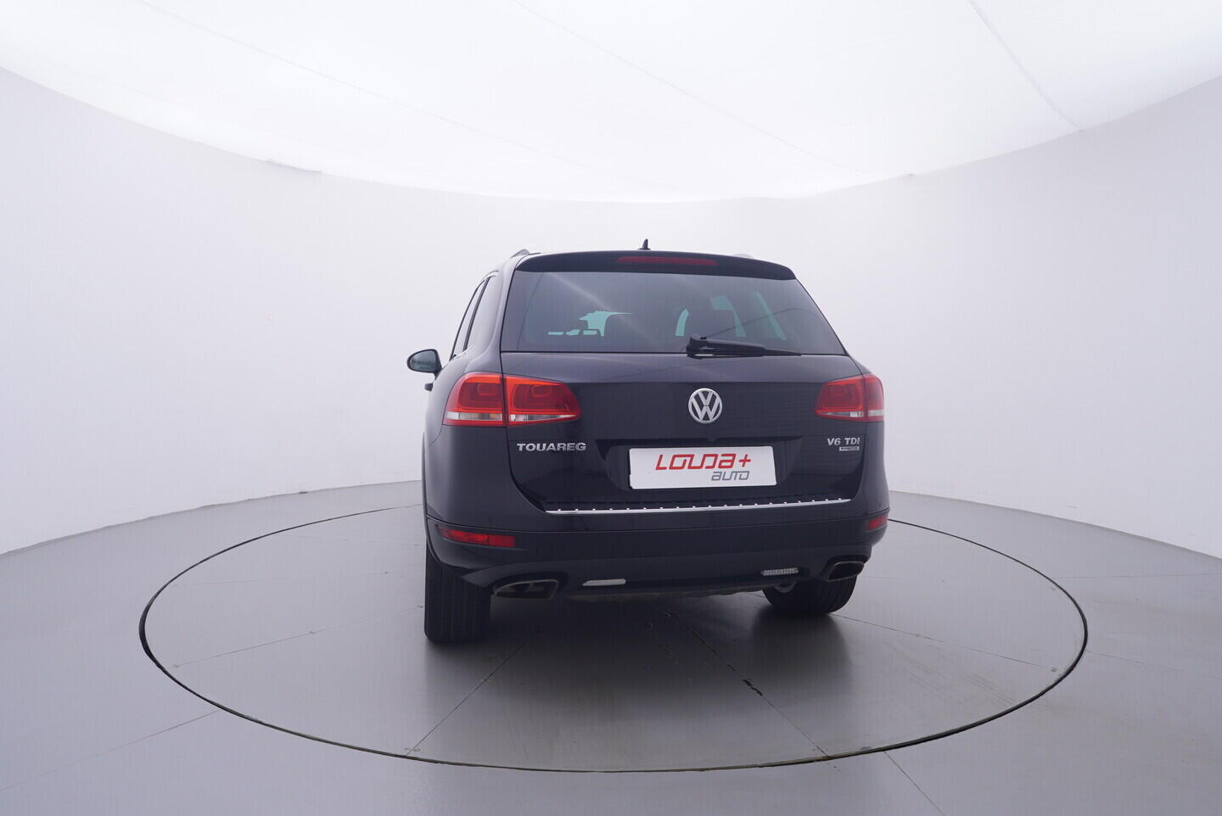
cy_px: 408
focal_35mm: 22
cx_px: 611
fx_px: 764
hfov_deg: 77.3
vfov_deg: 56.2
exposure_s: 1/80
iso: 200
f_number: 5
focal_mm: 15
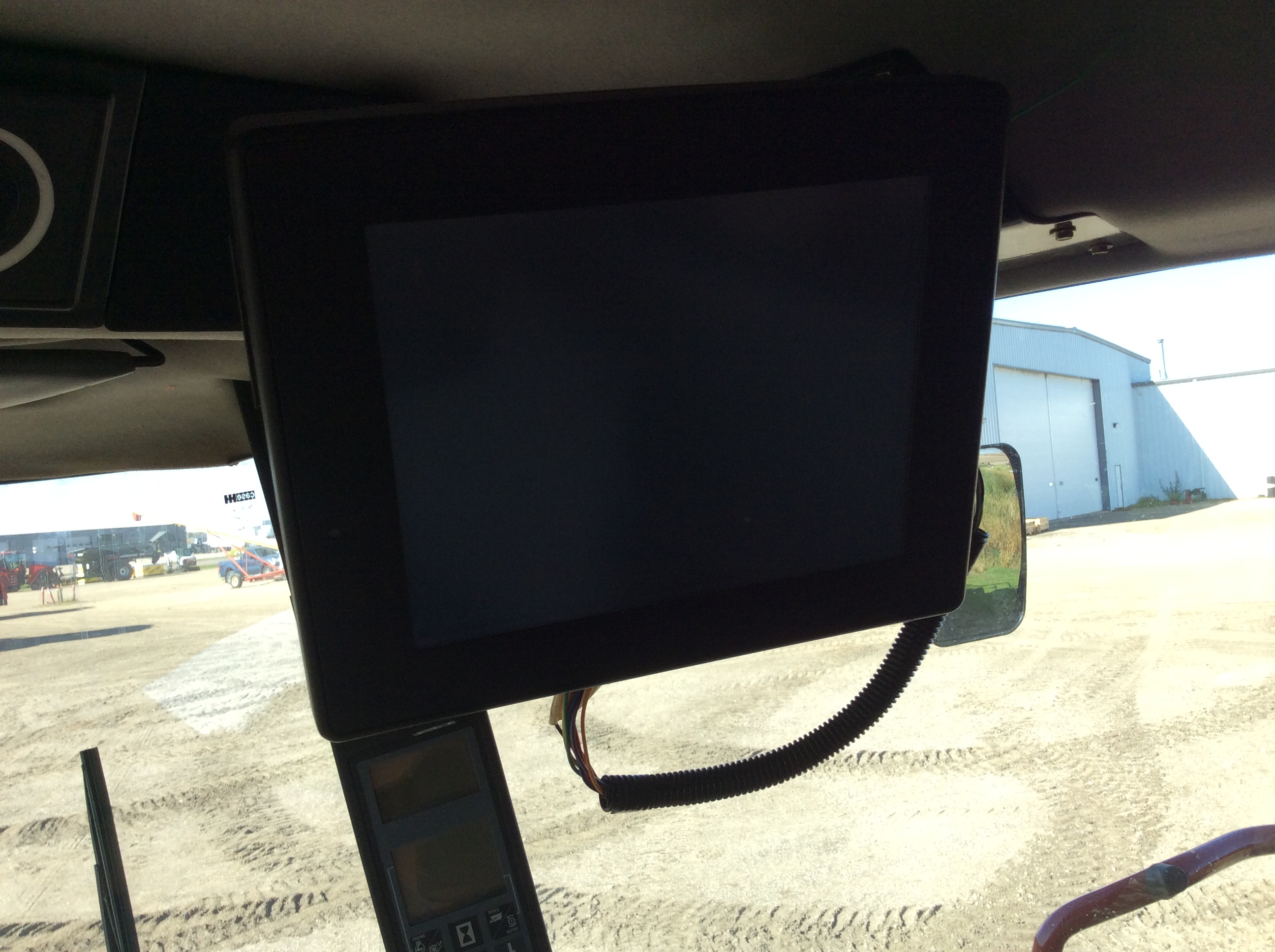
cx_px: 638
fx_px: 1177
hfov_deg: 56.9
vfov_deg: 44.1
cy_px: 476
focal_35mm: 32
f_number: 2.4
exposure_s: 1/369
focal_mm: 3.3
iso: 32
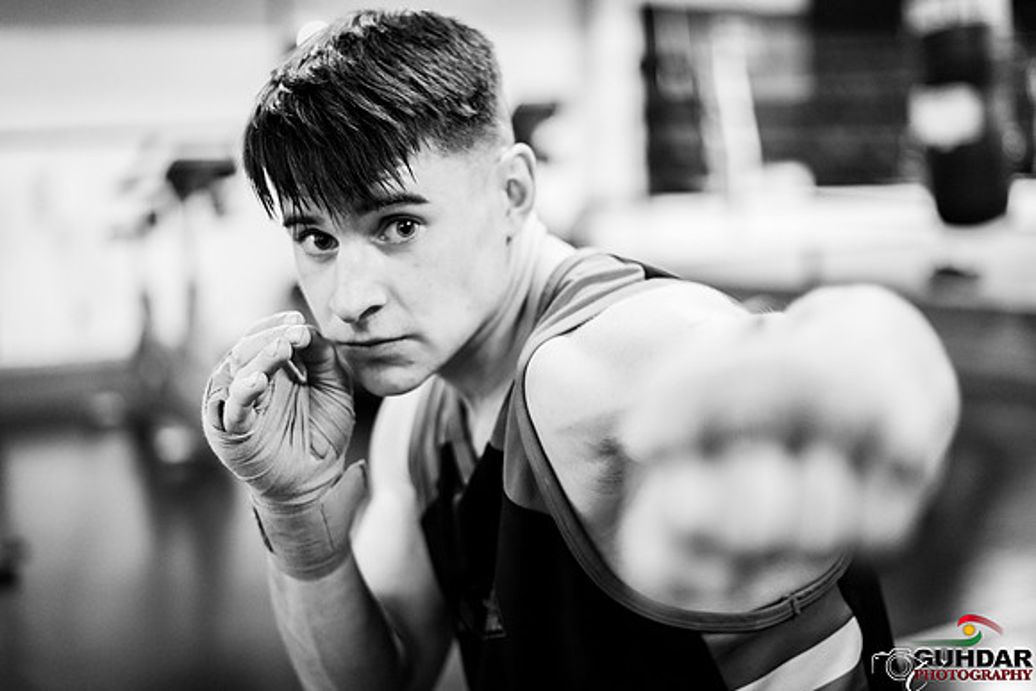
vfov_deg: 27.0
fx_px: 1439
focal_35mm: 50
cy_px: 346
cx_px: 518
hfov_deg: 39.6
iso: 2500
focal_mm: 50
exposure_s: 1/500
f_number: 1.8
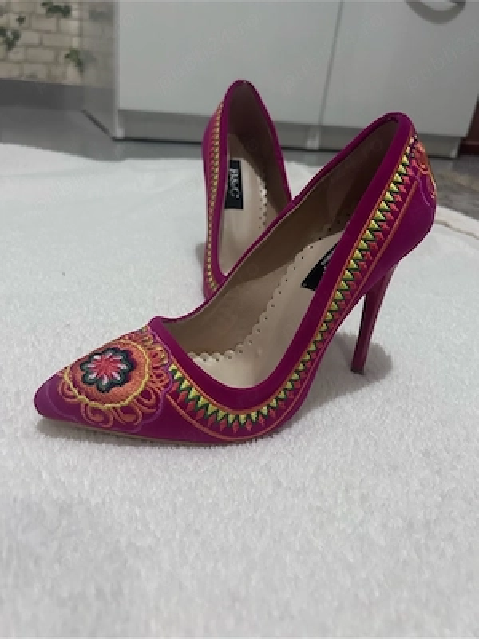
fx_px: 480
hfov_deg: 53.1
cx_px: 240
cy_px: 320
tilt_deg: -28.0
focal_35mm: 26
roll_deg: -8.0
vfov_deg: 67.3
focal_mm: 5.7
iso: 320
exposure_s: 1/50
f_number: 1.5
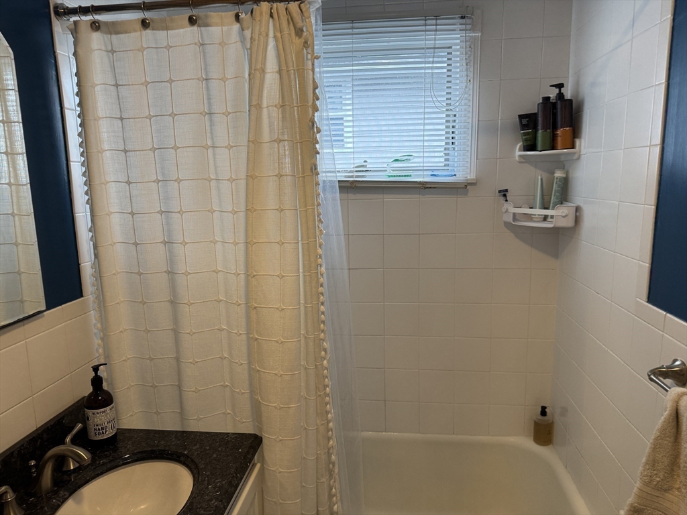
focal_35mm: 24
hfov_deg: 71.6
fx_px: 476
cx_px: 344
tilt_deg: -5.0
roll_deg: +0.9
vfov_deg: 56.8
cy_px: 258
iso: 200
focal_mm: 6.76
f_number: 1.78
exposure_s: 1/120
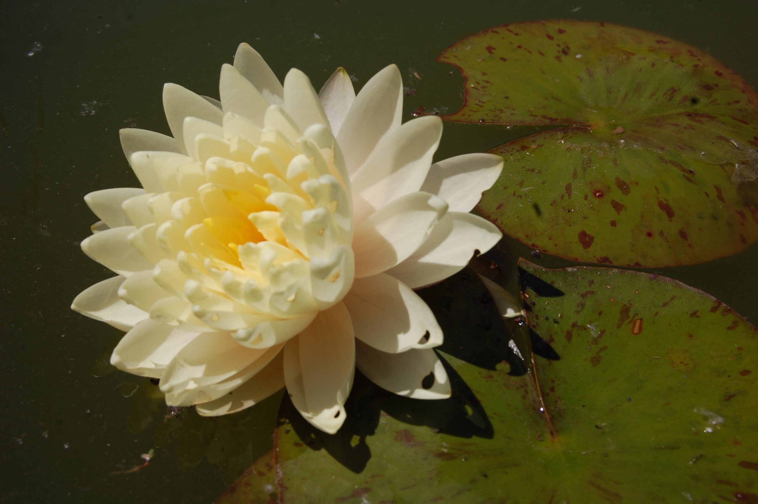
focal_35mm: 57
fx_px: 1199
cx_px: 379
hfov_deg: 35.1
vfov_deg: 23.7
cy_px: 252
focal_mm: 38
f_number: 13
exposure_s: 1/640
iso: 200
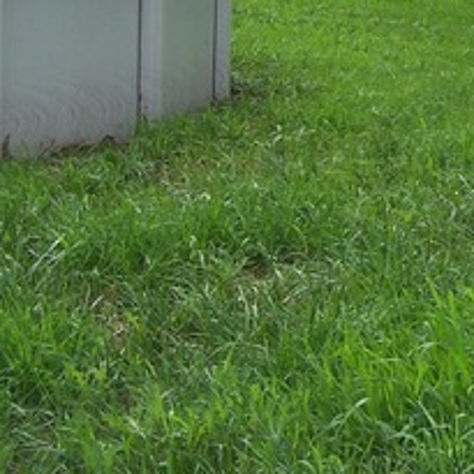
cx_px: 555
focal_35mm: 105
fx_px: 1627
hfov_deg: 16.0
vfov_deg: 16.2
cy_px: -25
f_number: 2.8
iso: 80
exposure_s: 1/800
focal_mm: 6.3
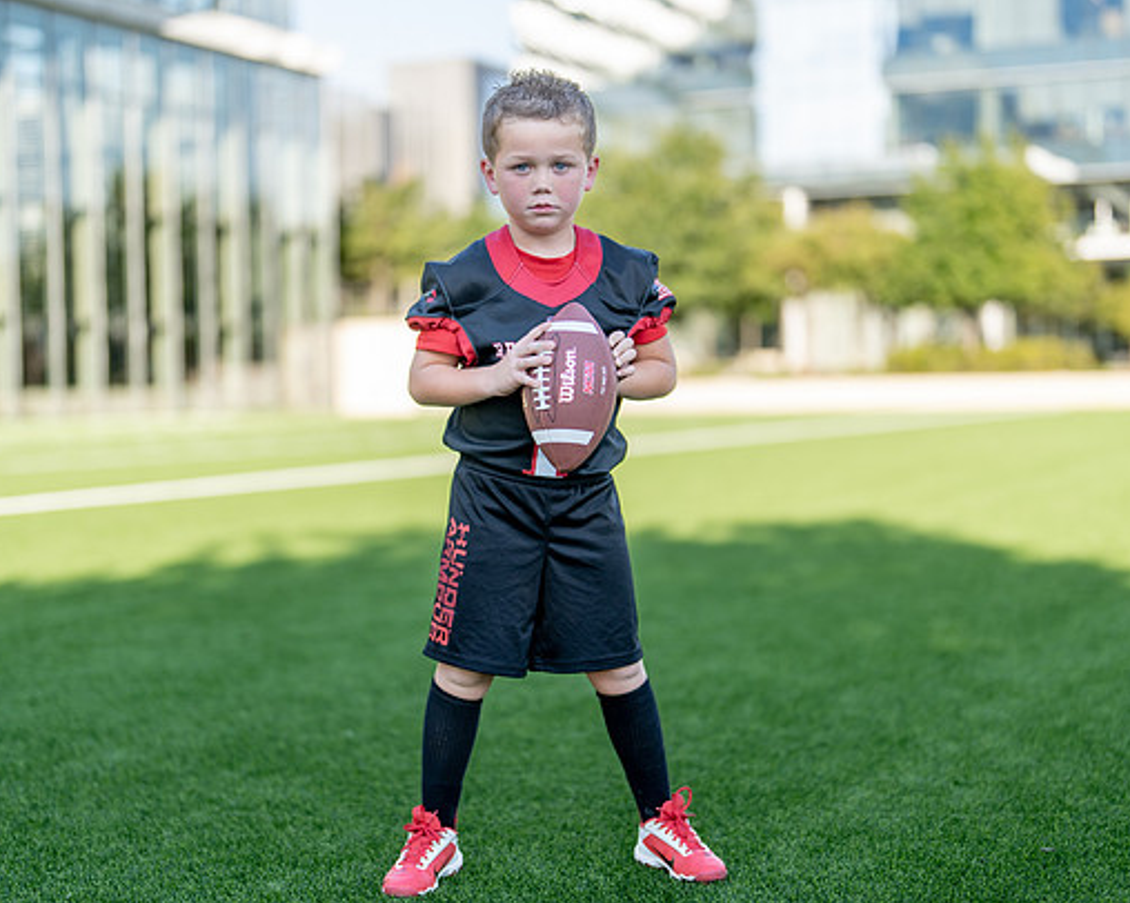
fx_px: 2039
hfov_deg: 31.0
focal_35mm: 61
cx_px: 557
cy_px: 460
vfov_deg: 25.0
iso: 100
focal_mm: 50
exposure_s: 1/2000
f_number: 1.2
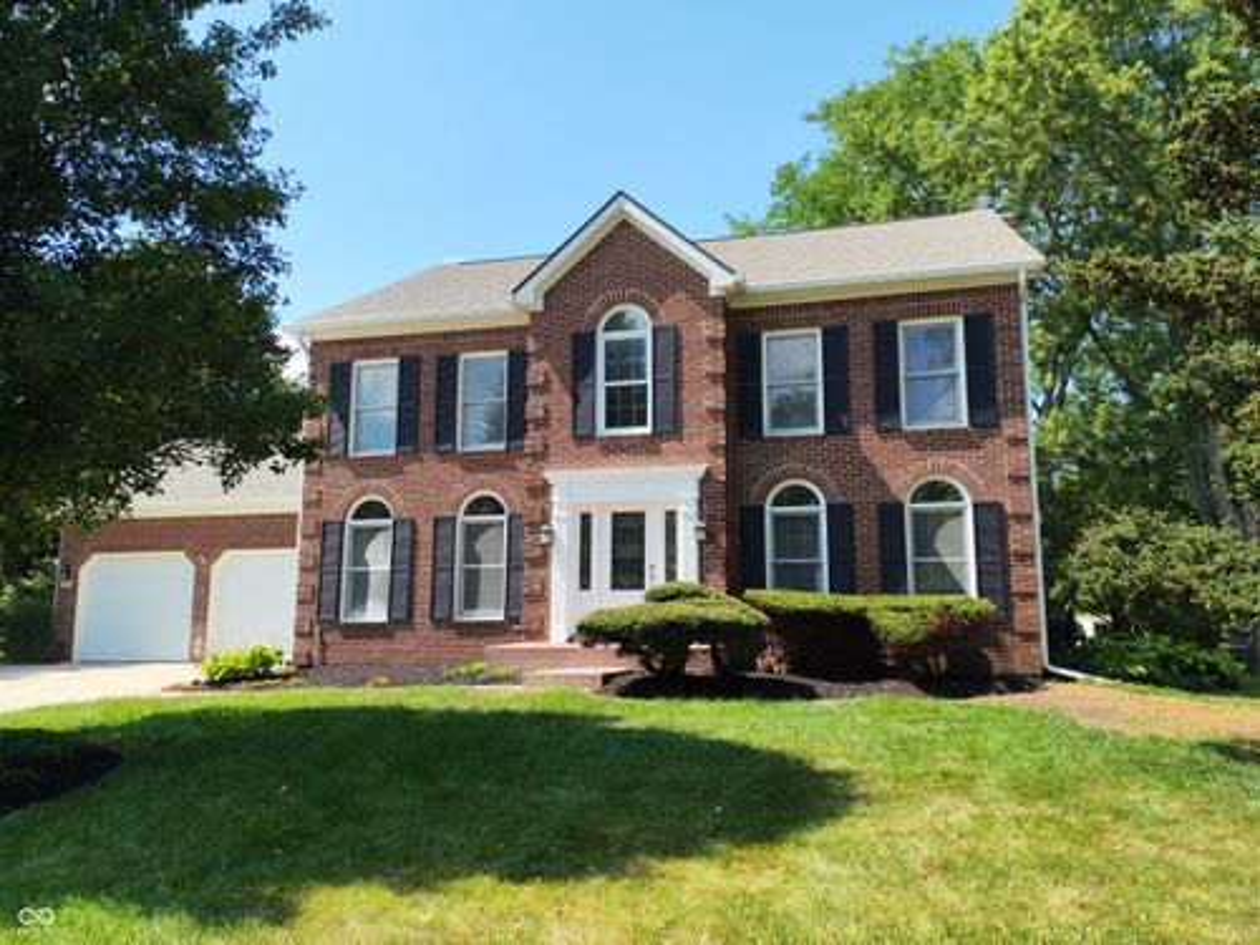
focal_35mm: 27
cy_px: 472
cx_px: 630
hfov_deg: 65.3
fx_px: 983
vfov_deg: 51.4
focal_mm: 6.12
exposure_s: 1/380
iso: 50
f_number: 1.9
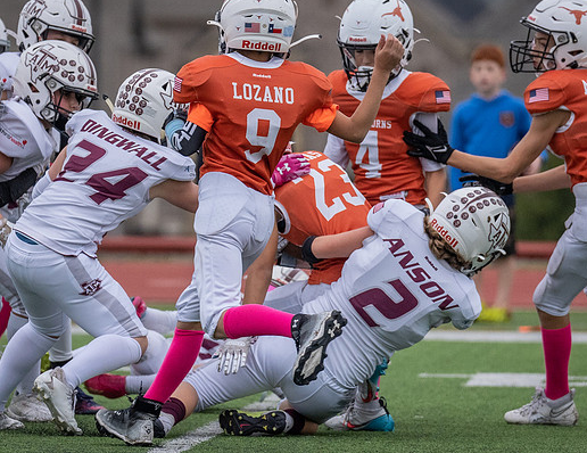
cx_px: 202
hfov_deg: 3.2
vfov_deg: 2.5
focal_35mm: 614
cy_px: 180
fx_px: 10519
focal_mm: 200
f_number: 2.8
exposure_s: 1/1250
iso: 1000
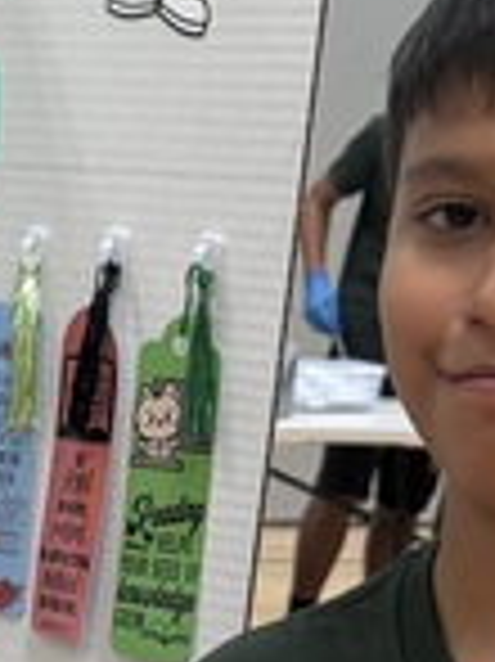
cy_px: 1153
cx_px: -428
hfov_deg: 8.5
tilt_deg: -18.9
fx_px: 3189
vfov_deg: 11.1
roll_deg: -2.8
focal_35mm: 167
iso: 100
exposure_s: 1/117
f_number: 1.78
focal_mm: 6.76
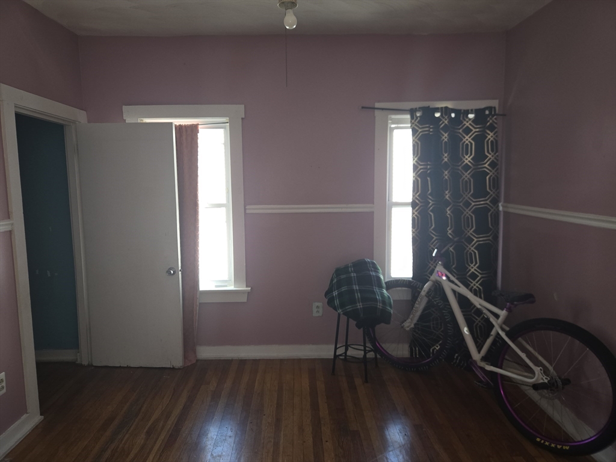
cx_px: 308
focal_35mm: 23
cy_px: 231
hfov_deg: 73.9
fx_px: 409
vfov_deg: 58.9
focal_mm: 5.4
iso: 50
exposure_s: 1/60
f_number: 1.8
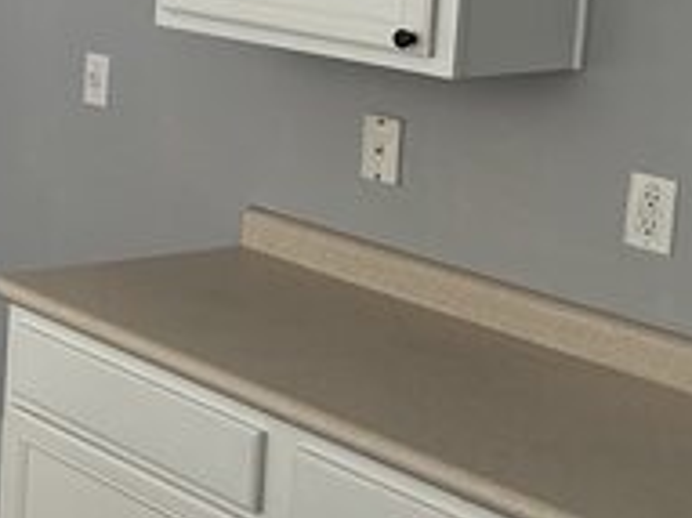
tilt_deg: -5.8
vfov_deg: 16.4
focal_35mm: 87
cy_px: -58
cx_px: -457
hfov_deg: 18.7
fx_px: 1738
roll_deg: -1.1
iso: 125
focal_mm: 5.7
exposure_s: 1/121
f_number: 1.5
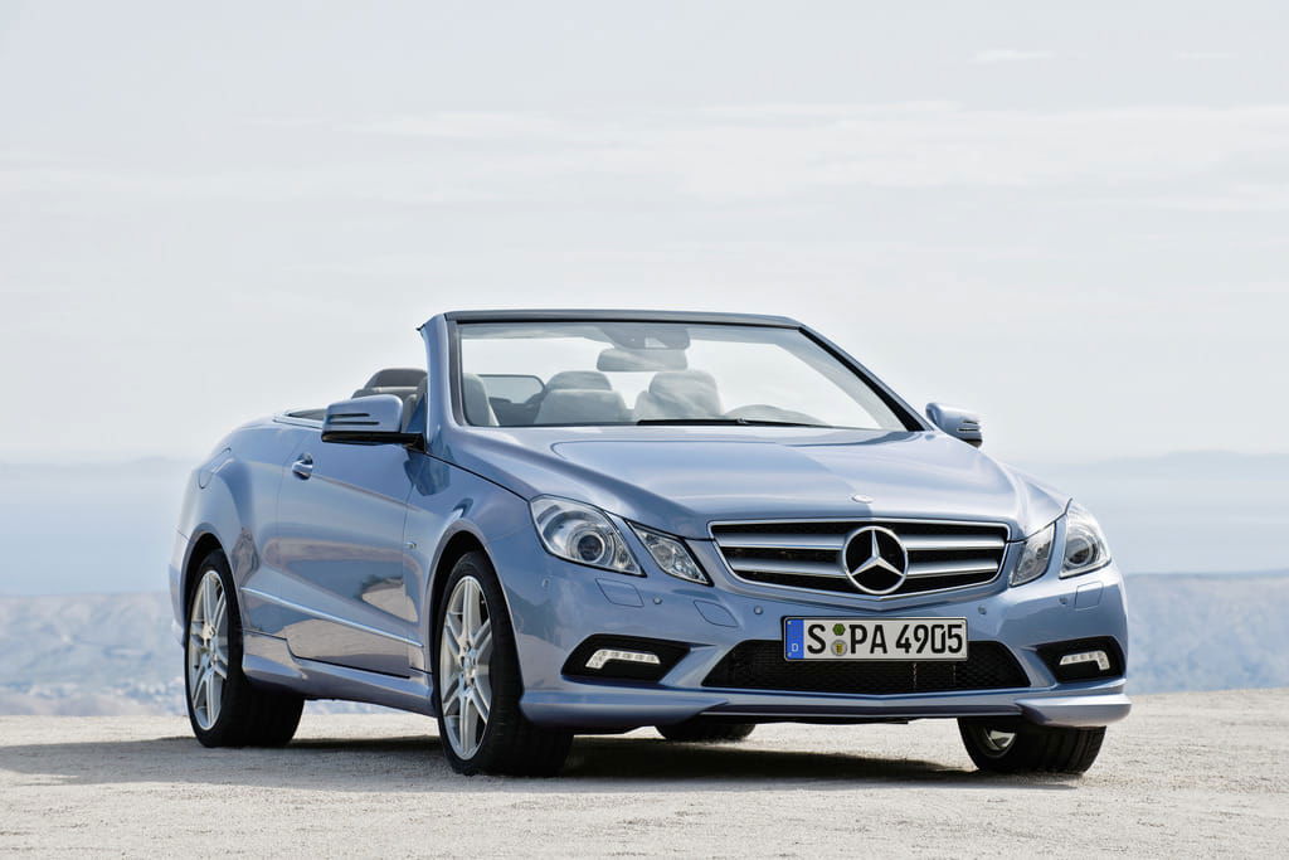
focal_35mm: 160
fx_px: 5729
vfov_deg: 8.6
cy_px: 430
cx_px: 644
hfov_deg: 12.8
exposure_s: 1/200
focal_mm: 160
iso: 100
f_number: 8
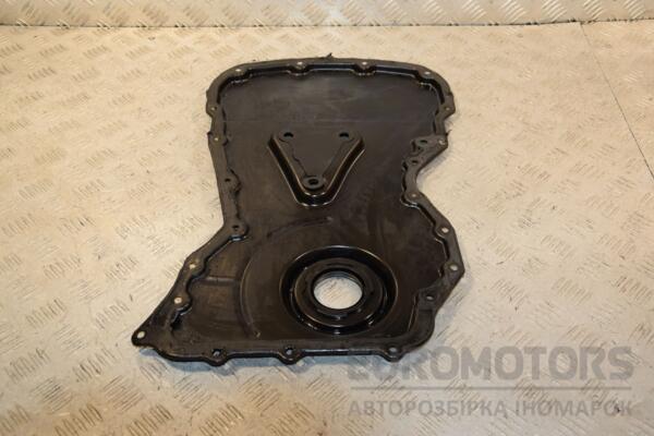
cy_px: 218
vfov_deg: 34.2
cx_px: 327
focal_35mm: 39
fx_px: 708
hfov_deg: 49.6
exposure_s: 1/200
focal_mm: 26
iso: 800
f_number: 5.6
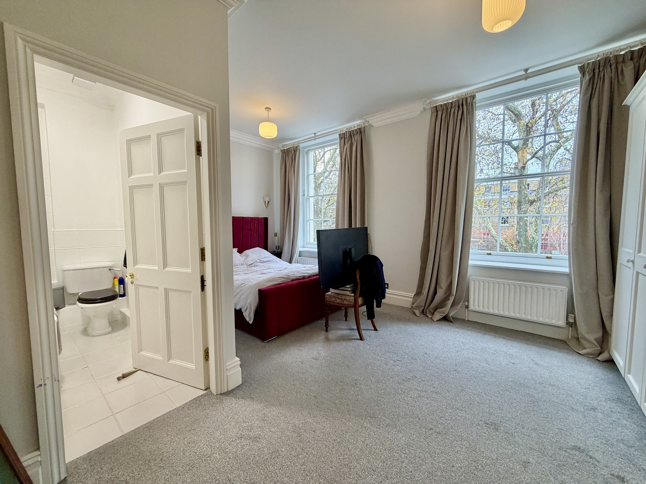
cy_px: 242
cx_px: 323
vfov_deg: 85.7
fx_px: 261
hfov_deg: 102.1
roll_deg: +0.8
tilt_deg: -3.7
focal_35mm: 14
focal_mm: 2.22
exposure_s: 1/50
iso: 160
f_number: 2.2
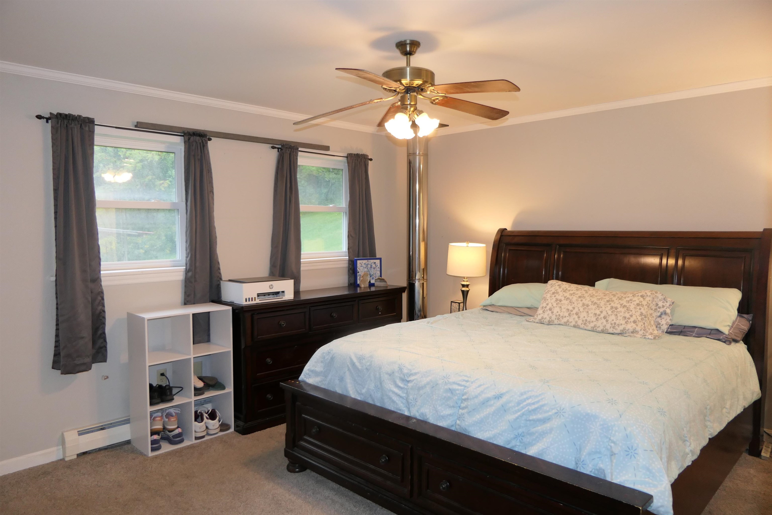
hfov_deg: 73.7
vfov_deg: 53.1
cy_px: 258
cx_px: 386
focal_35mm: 24
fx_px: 515
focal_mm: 8.8
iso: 400
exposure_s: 1/60
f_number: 2.8
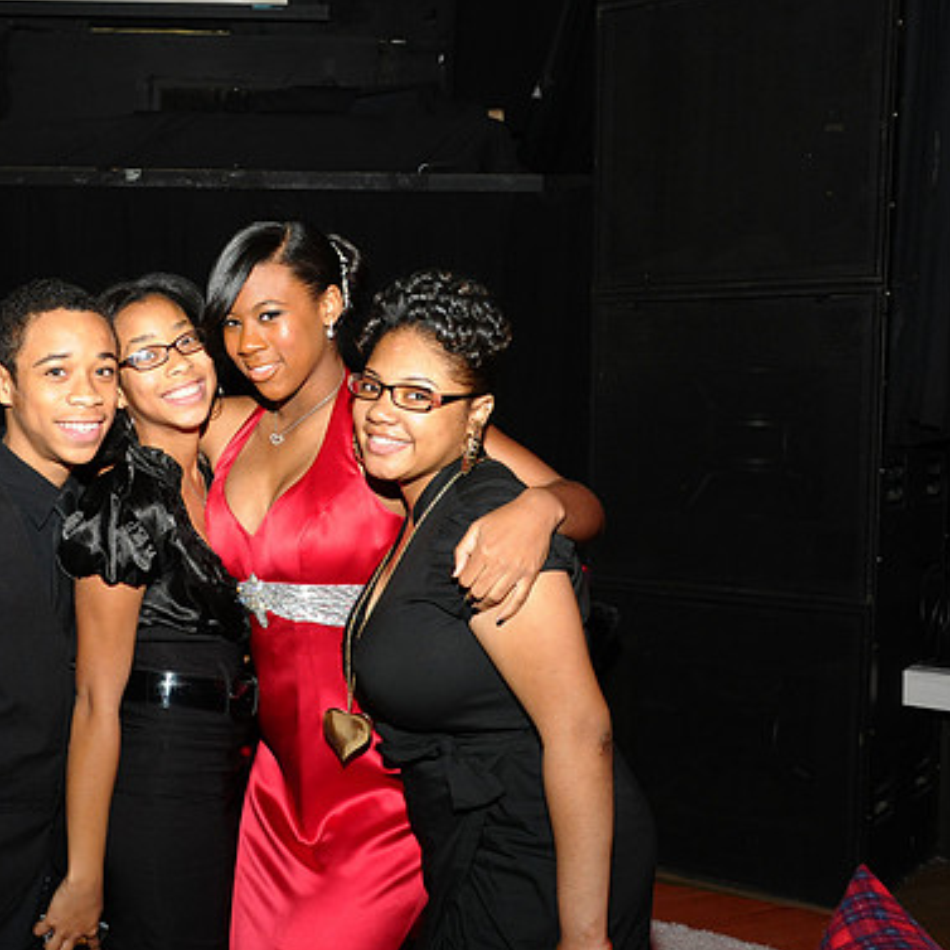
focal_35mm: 47
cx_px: 300
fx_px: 1459
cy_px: 475
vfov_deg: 36.1
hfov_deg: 35.6
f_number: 7.1
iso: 800
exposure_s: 1/60
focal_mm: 24
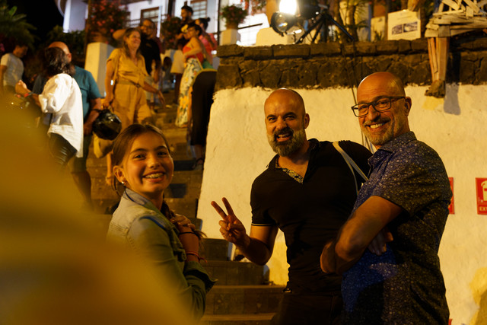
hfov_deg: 49.1
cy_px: 162
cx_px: 244
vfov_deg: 33.9
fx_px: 533
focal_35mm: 39
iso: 2000
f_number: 3.5
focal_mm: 39.4
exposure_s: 1/40
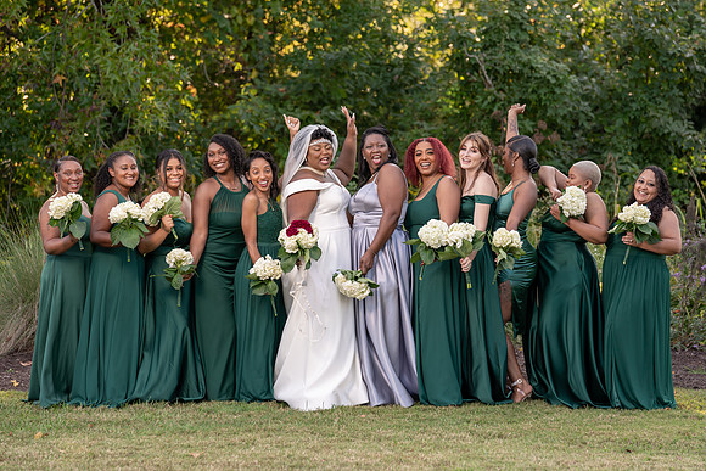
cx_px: 353
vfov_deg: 9.2
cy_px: 236
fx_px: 2938
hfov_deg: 13.7
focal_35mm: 150
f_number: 4
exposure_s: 1/200
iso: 160
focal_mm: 148
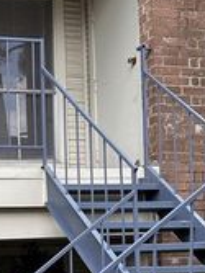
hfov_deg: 14.9
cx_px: -34
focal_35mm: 96
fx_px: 759
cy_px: 318
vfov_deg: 19.4
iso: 80
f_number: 1.78
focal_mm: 6.86
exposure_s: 1/989
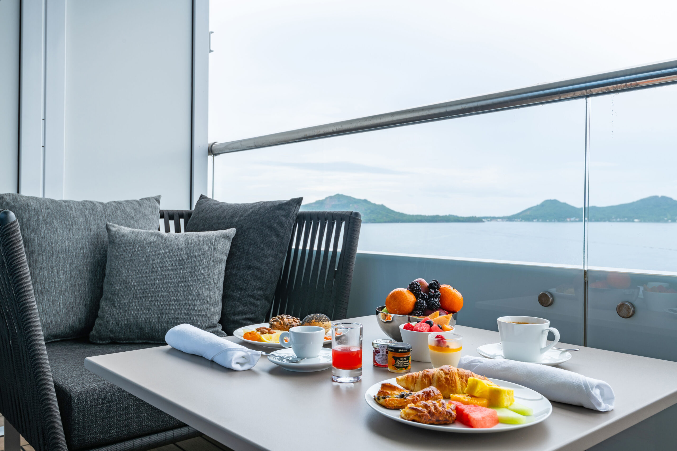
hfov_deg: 58.7
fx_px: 602
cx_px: 338
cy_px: 226
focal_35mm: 32
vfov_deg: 41.1
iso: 64
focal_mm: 32
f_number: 11
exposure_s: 1/25
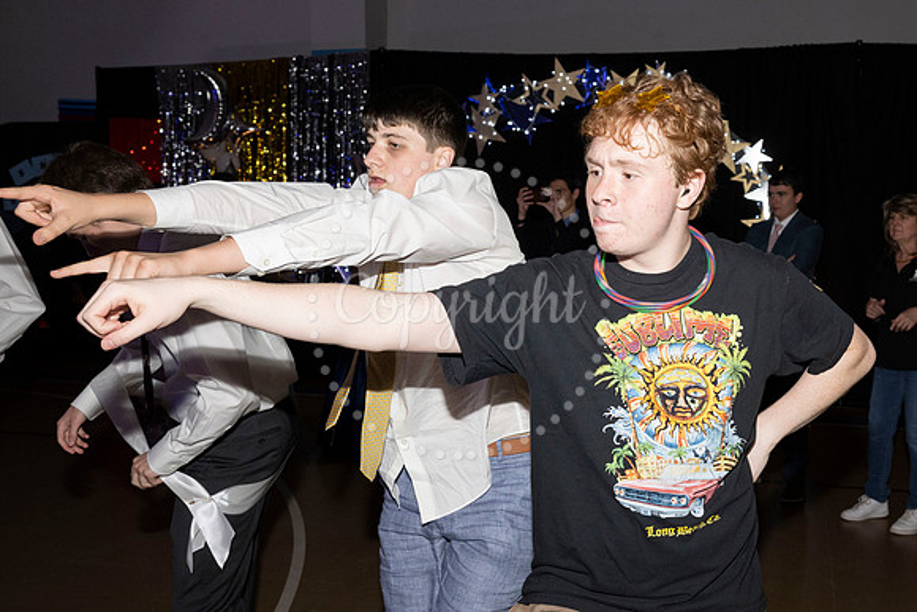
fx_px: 992
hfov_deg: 48.6
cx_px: 626
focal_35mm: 39
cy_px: 306
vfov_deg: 34.3
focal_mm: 28.5
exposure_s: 1/100
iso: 1250
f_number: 5.6
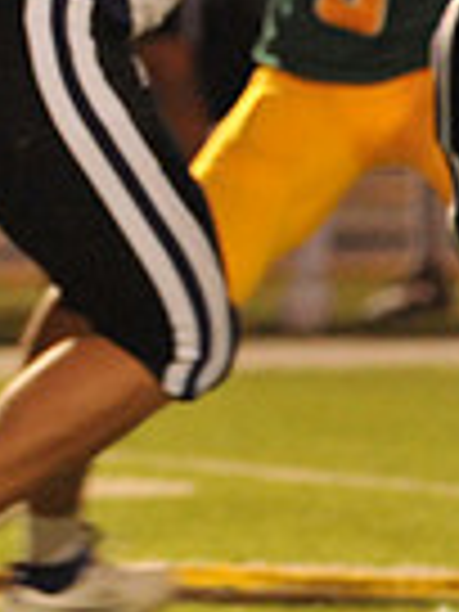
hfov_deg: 0.9
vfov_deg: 1.2
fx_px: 29012
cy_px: 14
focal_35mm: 1641
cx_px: -554
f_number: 6.3
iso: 6400
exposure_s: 1/200
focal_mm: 400
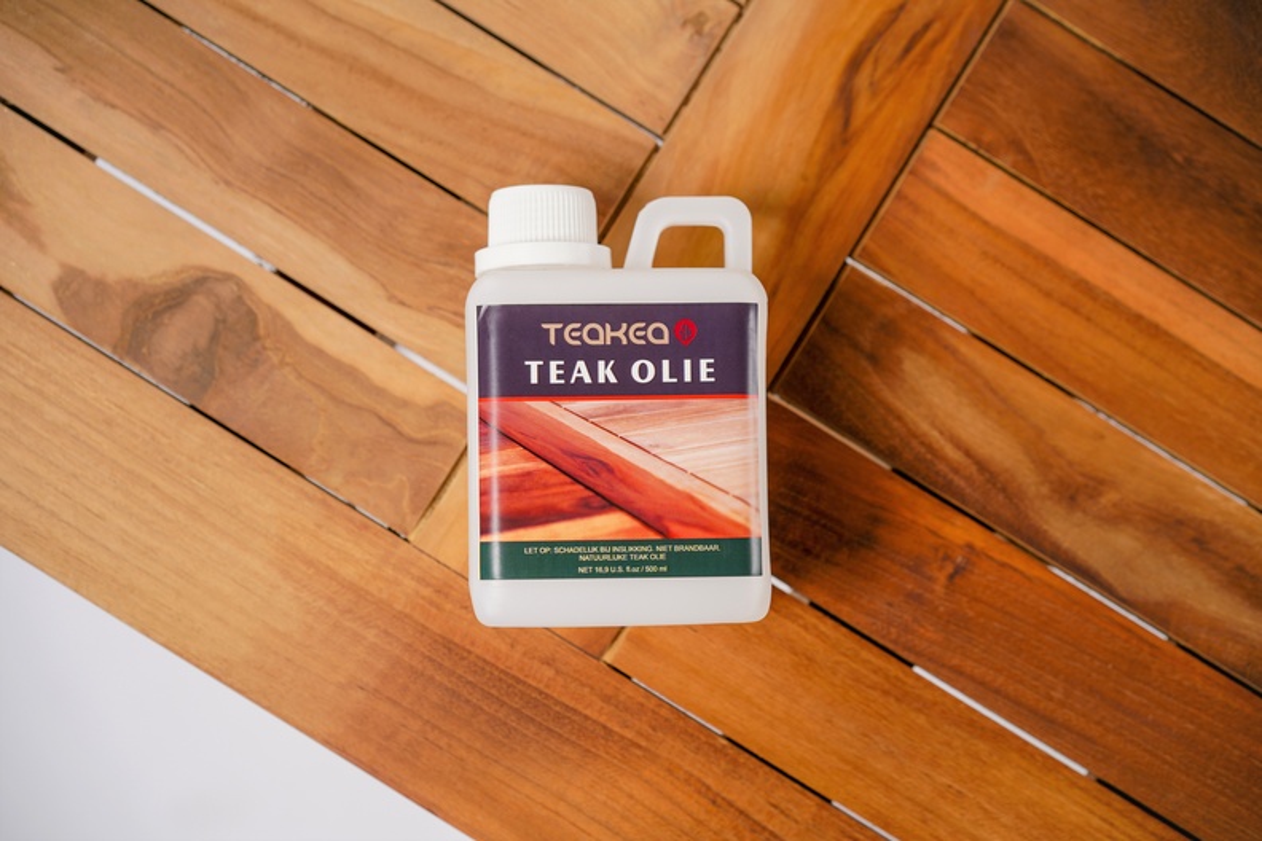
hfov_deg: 36.2
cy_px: 420
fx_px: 1928
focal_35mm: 55
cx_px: 631
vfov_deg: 24.6
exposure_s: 1/80
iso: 400
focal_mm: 55
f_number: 4
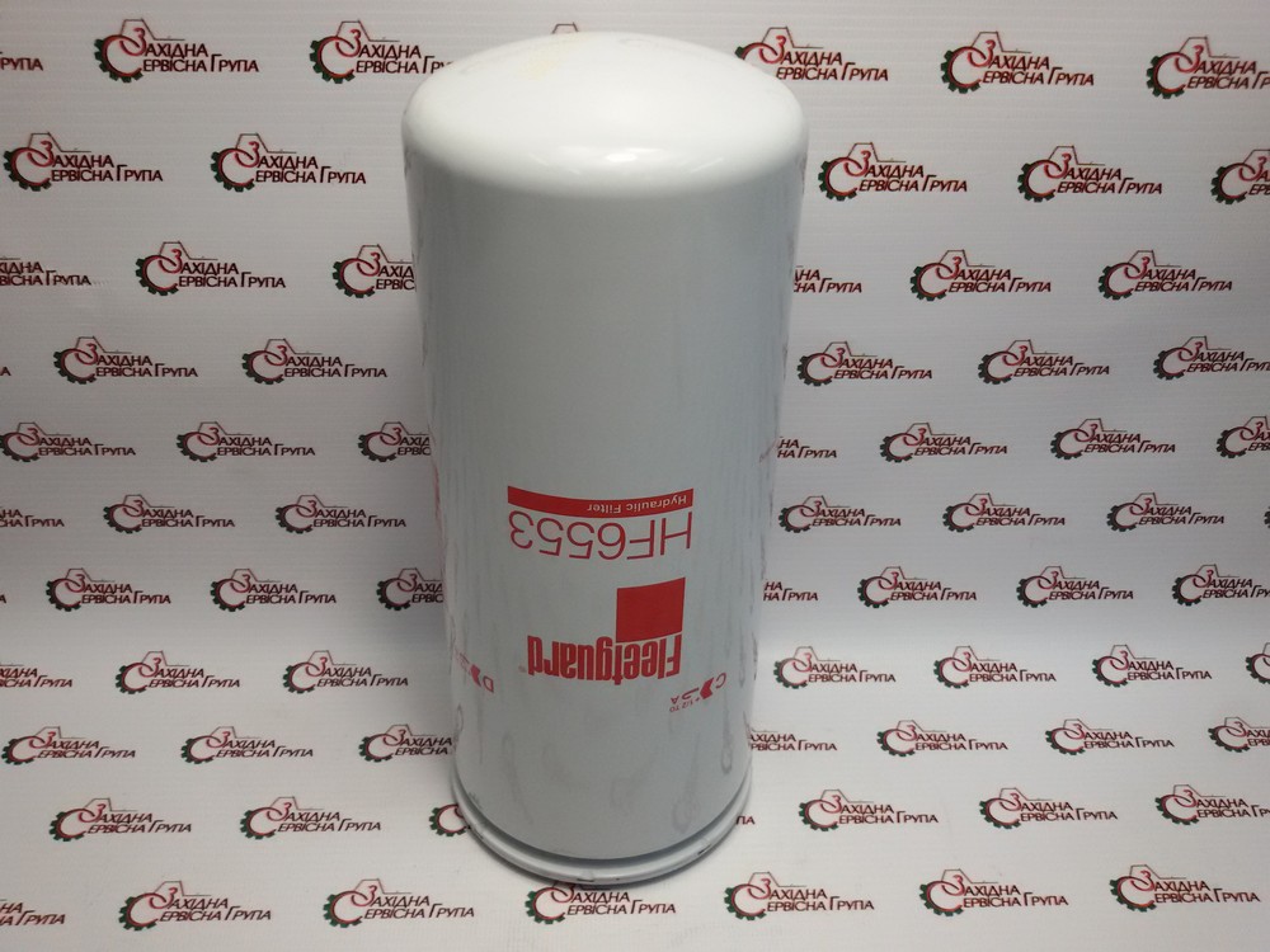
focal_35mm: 31
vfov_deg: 45.4
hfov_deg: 58.4
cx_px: 635
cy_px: 476
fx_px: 1137
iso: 80
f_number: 2.4
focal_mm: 2.93
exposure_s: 1/100
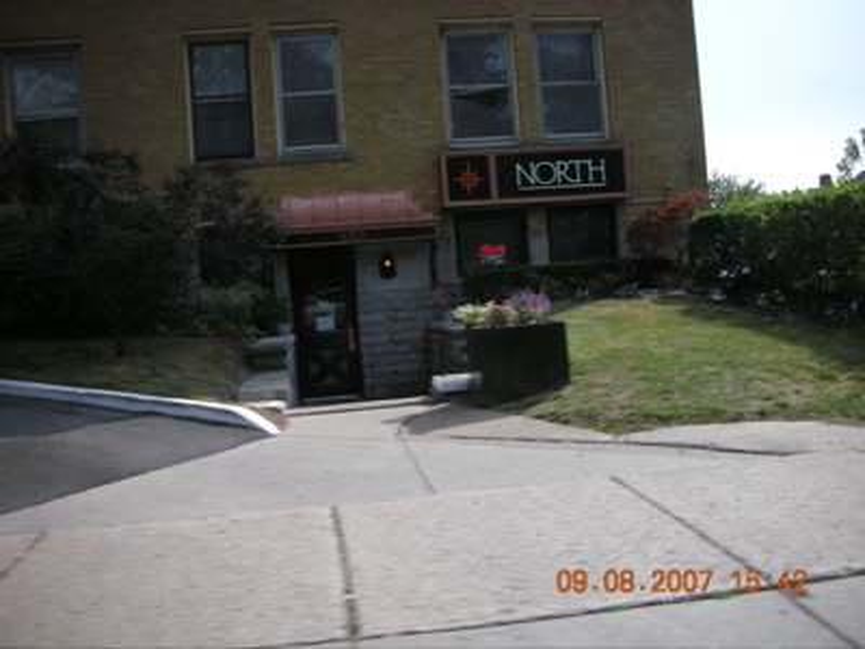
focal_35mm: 35
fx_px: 875
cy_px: 324
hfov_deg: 52.6
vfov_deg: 40.7
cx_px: 432
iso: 200
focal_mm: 5.8
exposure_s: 1/313
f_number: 7.9
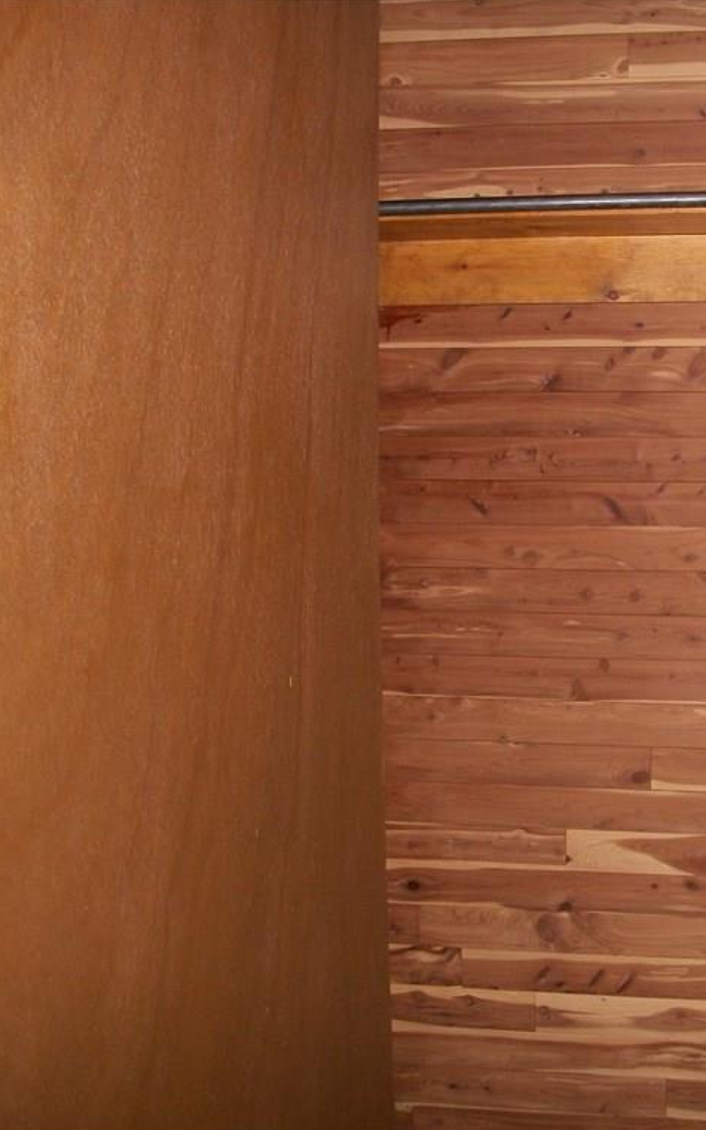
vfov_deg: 40.3
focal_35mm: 50
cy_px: 568
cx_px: 730
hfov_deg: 24.5
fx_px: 1539
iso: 200
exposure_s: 1/60
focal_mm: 6.3
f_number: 3.1
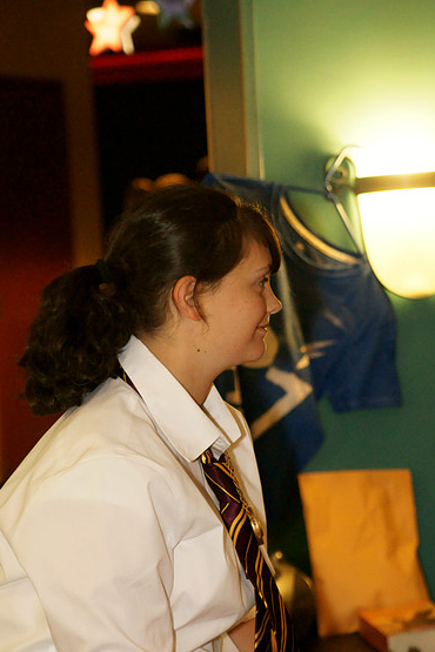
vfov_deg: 17.4
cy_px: 320
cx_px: 223
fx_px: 2130
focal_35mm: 118
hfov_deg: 11.7
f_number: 3.2
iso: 800
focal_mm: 75
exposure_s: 1/125
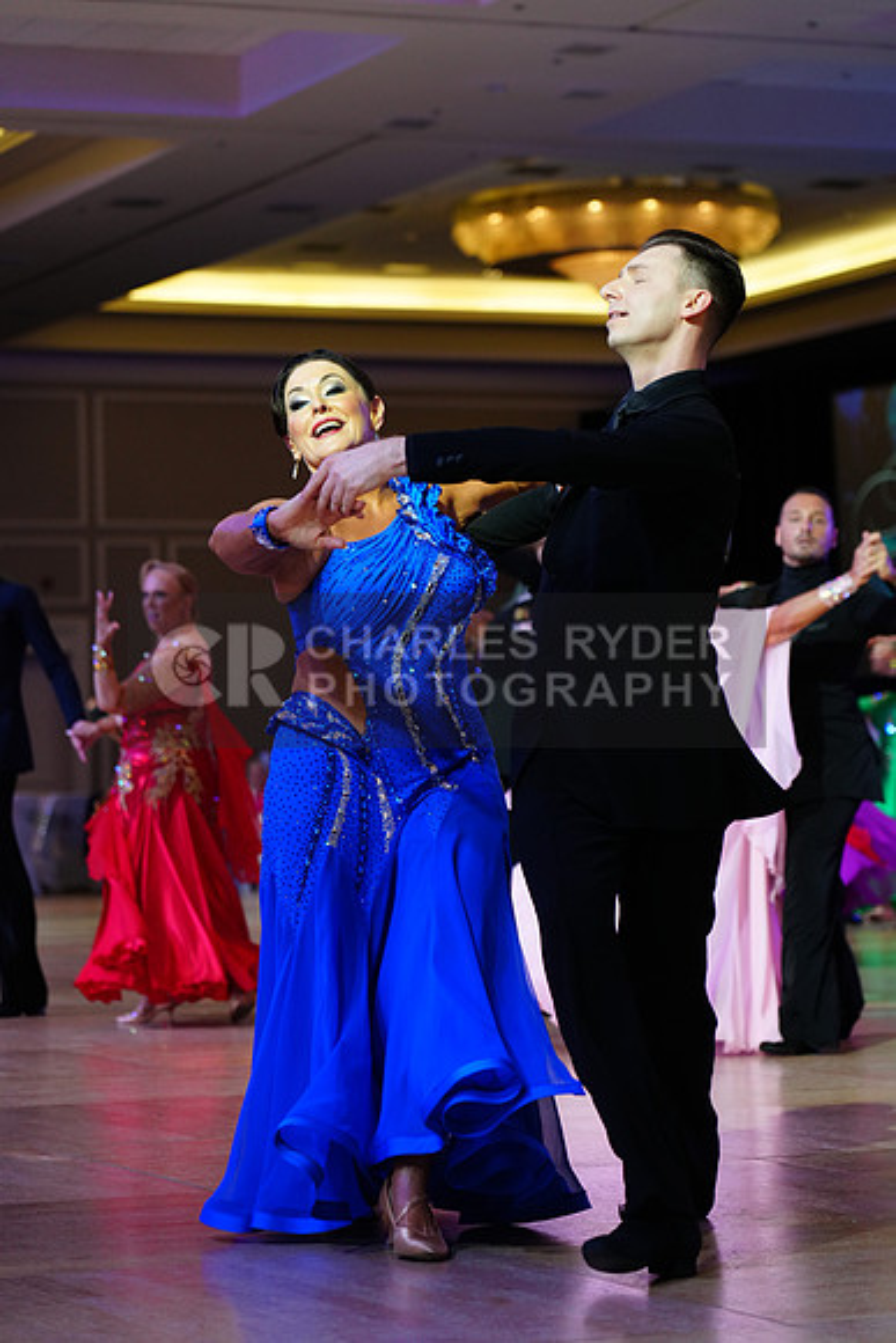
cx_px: 448
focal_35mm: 105
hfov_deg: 13.0
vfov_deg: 19.5
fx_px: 3917
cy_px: 672
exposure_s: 1/400
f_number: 4
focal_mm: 105
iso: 2000
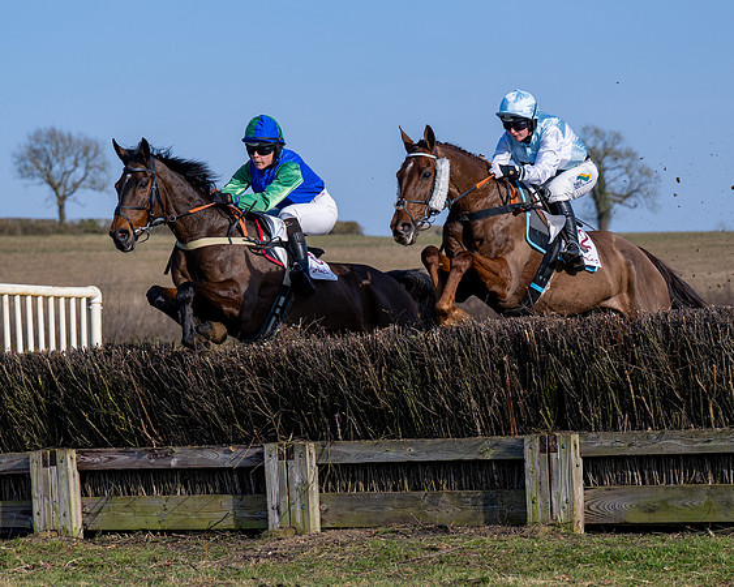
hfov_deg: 12.7
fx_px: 3288
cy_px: 368
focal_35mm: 151
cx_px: 365
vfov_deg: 10.2
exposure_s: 1/2500
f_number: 4
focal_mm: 97
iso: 160
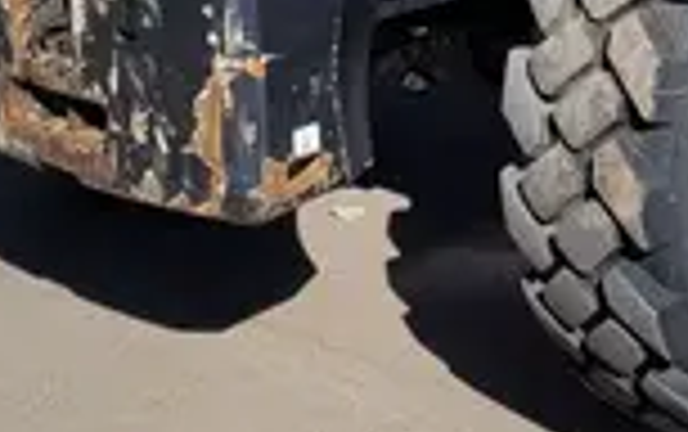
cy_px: -245
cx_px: 737
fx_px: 1858
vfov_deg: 12.5
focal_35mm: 99
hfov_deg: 20.1
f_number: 1.8
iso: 40
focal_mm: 5.4
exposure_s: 1/2436
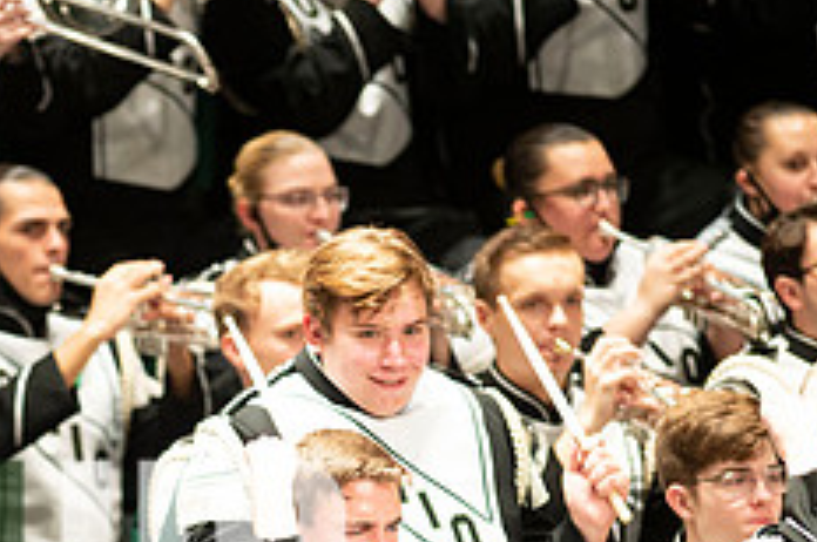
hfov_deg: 2.8
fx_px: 16997
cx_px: 81
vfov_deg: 1.8
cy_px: 623
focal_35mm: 750
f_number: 2.8
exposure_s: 1/500
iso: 3200
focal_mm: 300
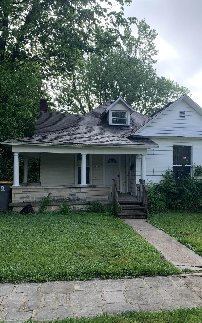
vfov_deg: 66.5
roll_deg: -0.4
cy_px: 164
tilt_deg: +3.4
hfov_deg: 44.3
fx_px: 247
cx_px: 120
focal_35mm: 28
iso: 25
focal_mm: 4.25
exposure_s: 1/737
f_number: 1.8
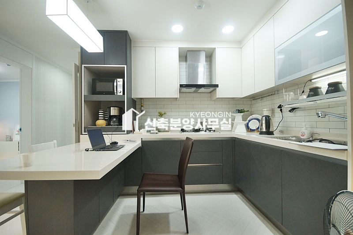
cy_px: 118
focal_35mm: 15
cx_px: 176
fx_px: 147
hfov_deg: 100.4
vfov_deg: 77.2
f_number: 5.6
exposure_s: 1/60
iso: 800
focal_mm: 10
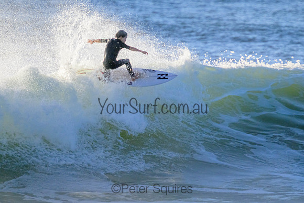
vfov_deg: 1.3
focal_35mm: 1098
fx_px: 9274
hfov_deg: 1.9
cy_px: 117
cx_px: 148
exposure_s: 1/2000
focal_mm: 800
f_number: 11
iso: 1400
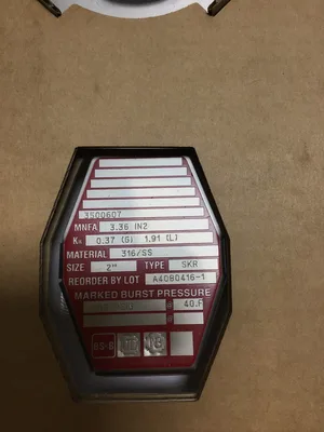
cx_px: 162
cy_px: 216
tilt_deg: -75.4
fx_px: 387
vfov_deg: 58.4
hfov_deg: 45.4
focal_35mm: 31
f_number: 2.4
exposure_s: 1/536
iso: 25
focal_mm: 3.3
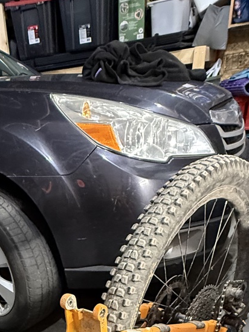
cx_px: 34
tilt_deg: -33.4
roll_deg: +7.7
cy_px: 357
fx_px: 393
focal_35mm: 41
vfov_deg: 38.6
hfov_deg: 33.6
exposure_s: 1/60
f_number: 2.2
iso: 800
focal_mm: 2.22
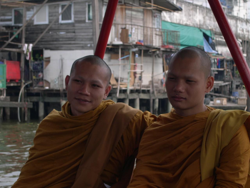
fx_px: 701
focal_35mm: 97
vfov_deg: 15.2
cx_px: 125
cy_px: 94
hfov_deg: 20.2
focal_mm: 20.5
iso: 100
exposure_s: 1/250
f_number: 4.6
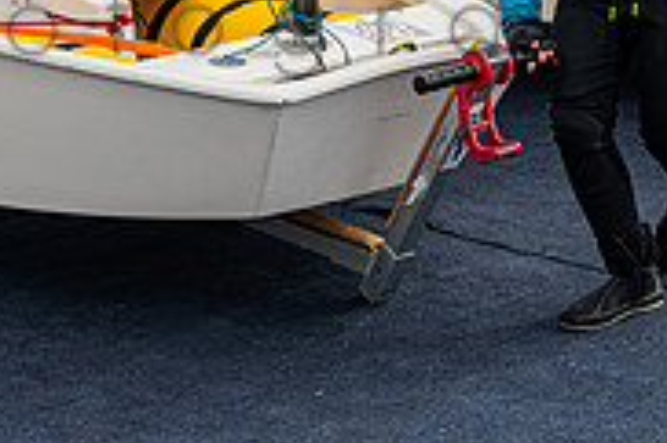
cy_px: -251
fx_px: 3332
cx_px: 612
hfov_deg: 11.4
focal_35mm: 180
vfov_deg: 7.5
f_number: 5.6
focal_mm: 55
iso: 200
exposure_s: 1/1000
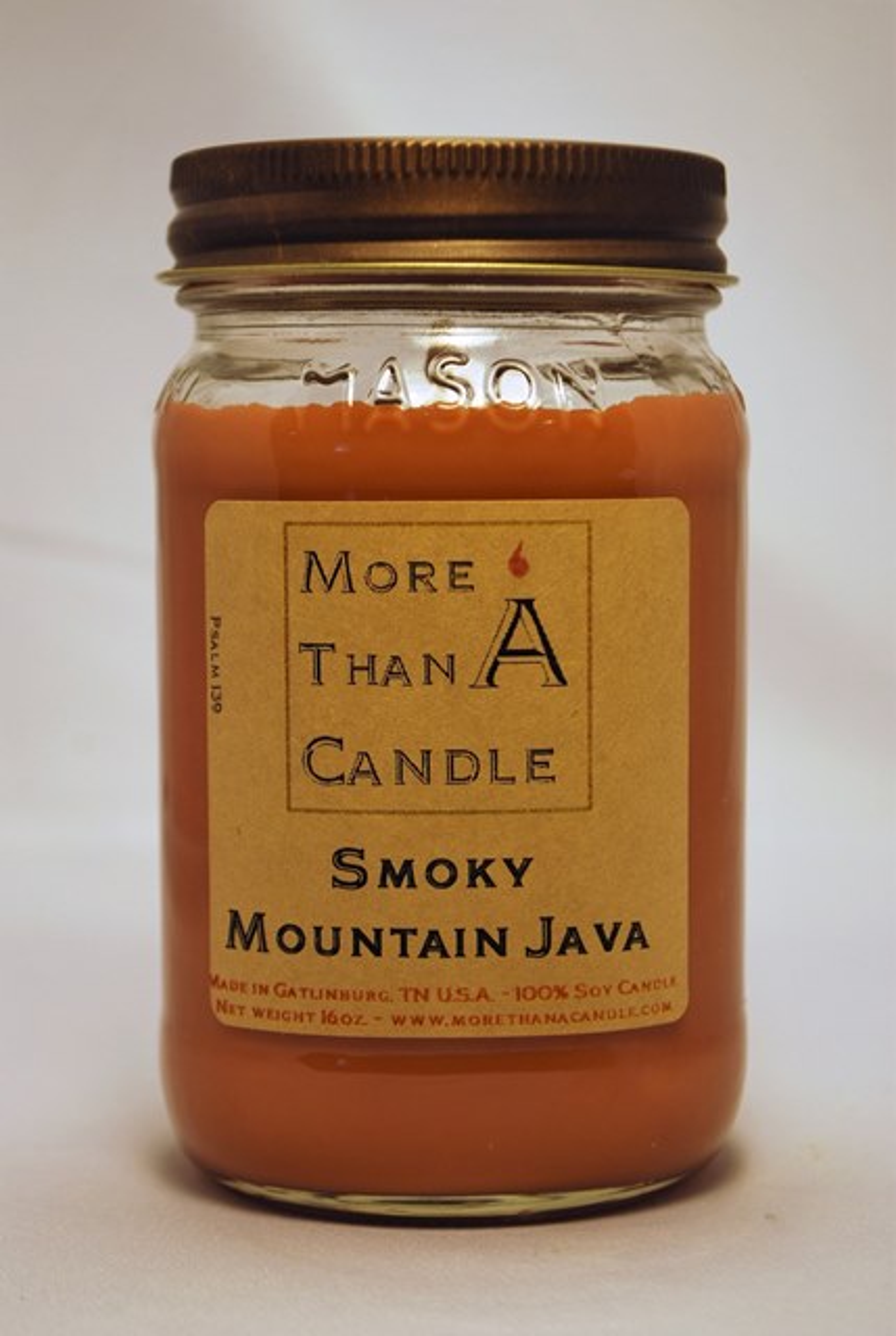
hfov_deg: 16.6
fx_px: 3068
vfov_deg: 24.6
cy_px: 668
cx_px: 448
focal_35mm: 82
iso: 200
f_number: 5.6
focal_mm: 55
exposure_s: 1/125
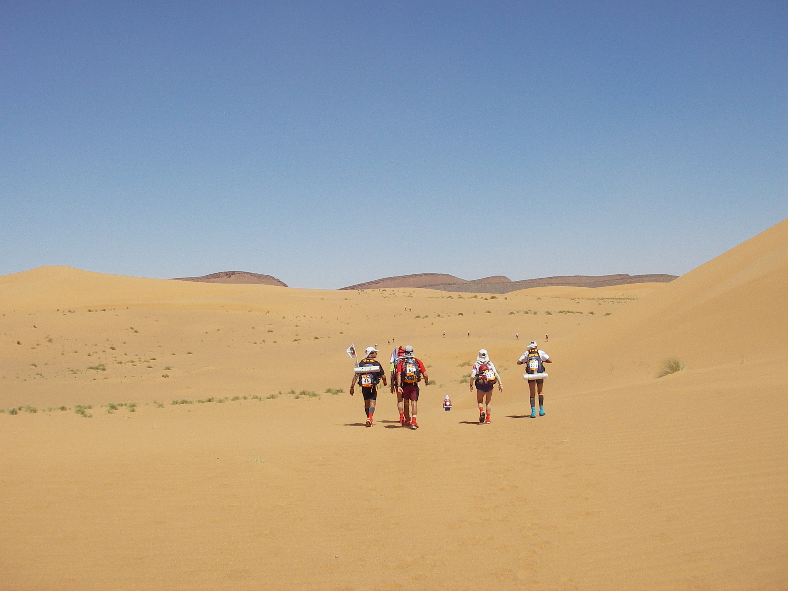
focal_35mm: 38
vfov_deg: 37.7
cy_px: 296
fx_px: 865
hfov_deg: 49.0
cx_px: 394
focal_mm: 6.3
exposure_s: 1/320
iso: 50
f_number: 6.6
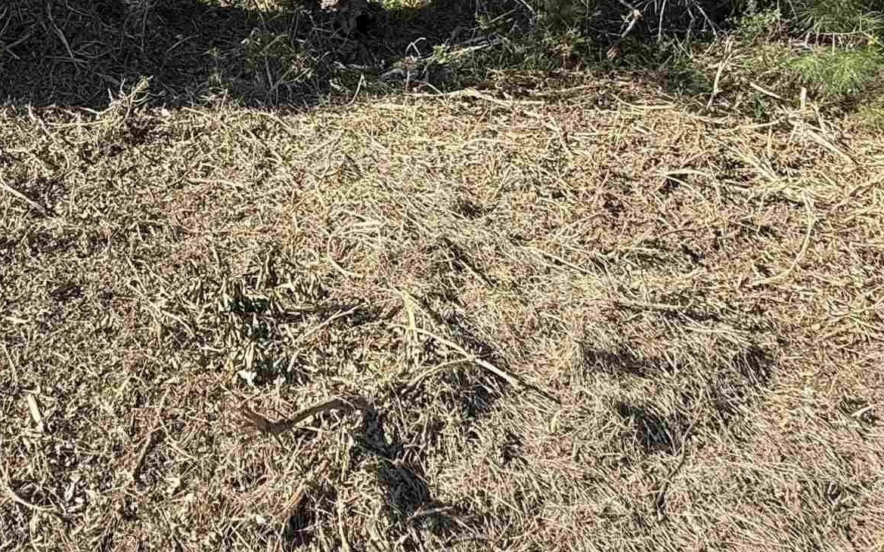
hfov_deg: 49.2
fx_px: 940
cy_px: -124
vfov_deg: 28.2
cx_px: 269
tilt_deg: -6.1
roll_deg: -0.5
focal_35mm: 39
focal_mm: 2.22
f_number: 2.2
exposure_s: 1/419
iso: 50
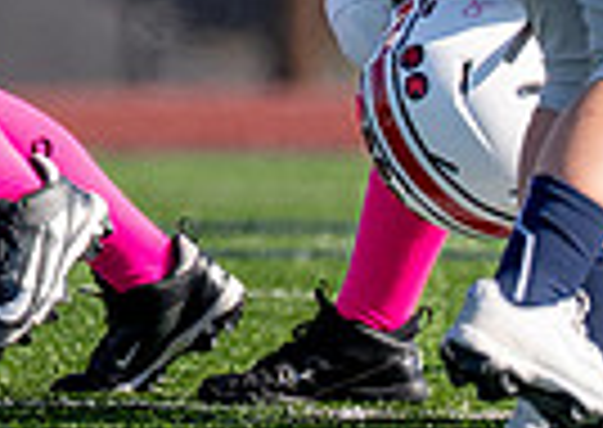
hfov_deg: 1.3
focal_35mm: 1567
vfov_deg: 0.9
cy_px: -421
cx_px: -440
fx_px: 26768
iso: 320
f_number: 2.8
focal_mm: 200
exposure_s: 1/5000
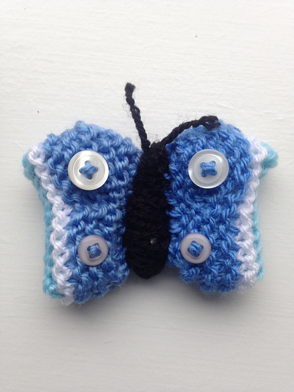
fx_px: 374
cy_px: 196
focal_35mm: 33
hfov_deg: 42.9
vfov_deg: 55.4
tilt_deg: -86.0
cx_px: 147
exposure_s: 1/20
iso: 100
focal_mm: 4.12
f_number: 2.4
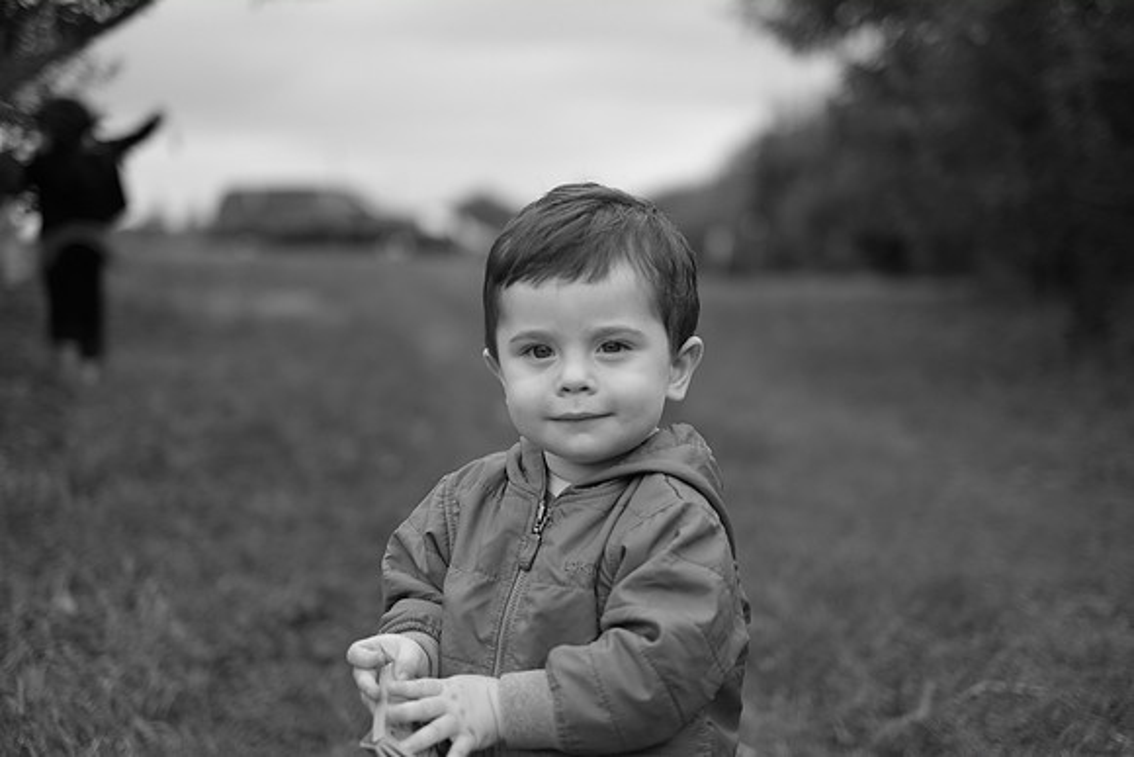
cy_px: 378
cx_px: 567
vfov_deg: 25.5
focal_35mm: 53
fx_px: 1670
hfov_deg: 37.5
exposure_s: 1/2200
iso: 200
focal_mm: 35
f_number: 1.4
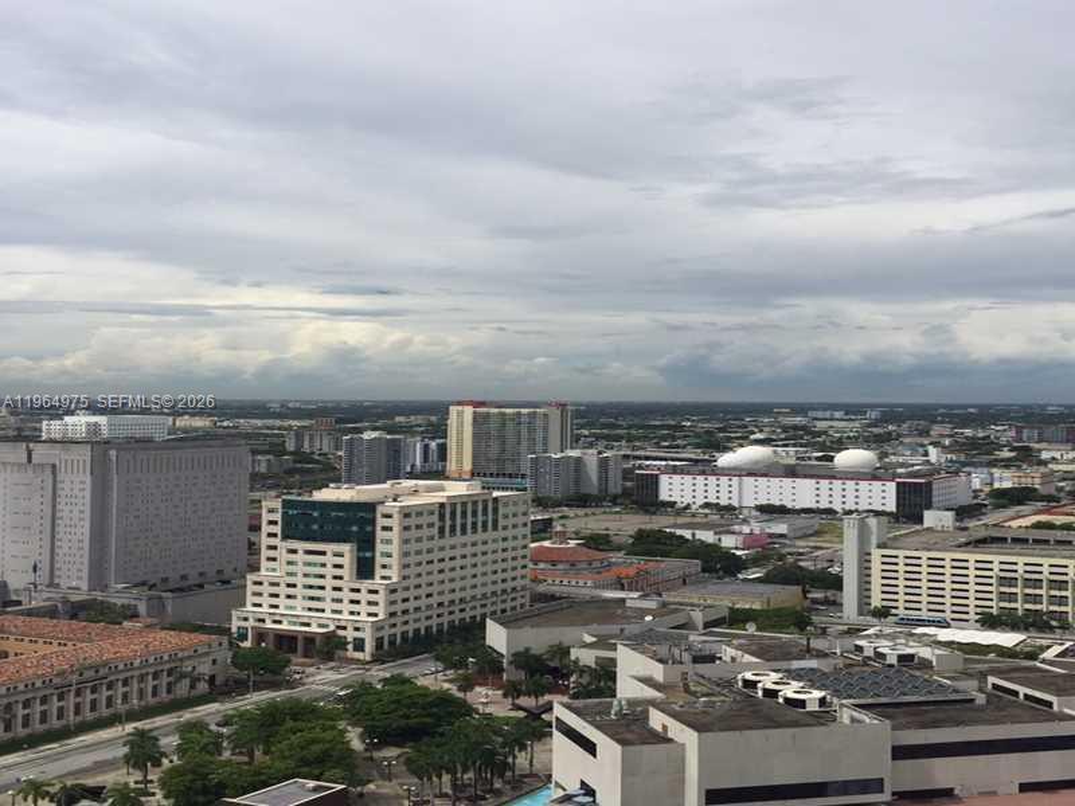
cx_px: 538
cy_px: 403
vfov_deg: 48.2
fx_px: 901
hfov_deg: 61.7
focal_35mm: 29
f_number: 2.2
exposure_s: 1/3968
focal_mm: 4.15
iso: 32
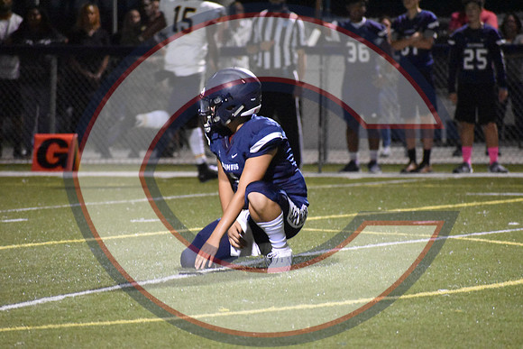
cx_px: 262
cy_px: 174
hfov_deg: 5.3
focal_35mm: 390
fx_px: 5667
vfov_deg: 3.5
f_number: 6
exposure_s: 1/200
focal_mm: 260
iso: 12800
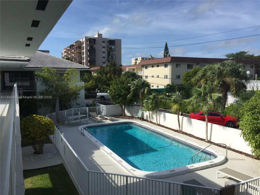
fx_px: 218
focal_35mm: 29
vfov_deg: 48.2
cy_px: 98
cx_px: 130
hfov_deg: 61.7
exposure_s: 1/2639
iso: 32
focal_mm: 4.15
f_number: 2.2
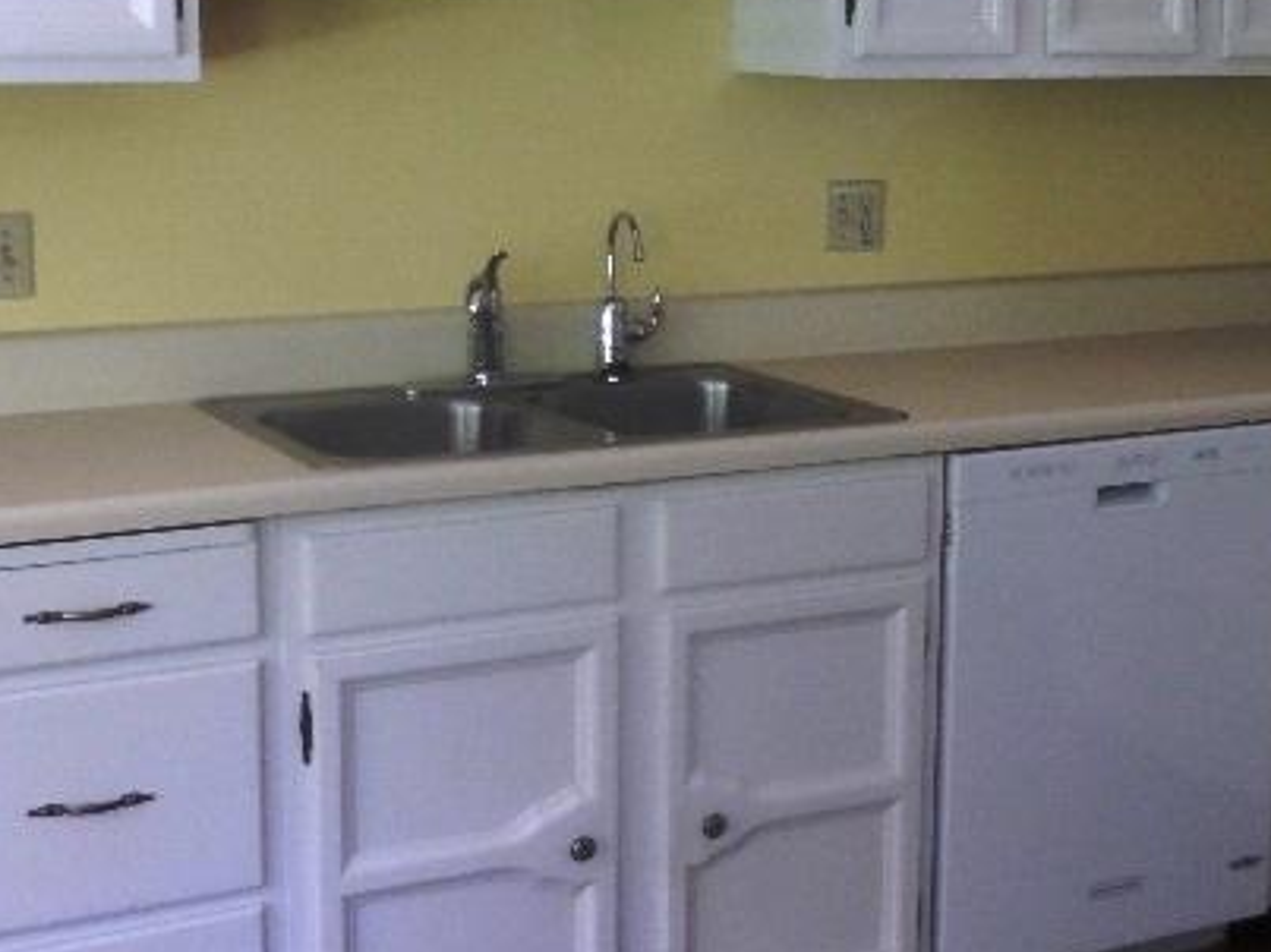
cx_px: 795
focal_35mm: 61
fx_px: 2239
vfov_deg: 24.0
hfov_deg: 31.5
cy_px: 356
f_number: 3.1
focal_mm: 4.3
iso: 200
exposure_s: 1/20
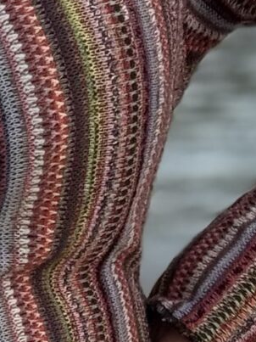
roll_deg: +1.8
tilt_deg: -16.2
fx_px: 3009
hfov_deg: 4.8
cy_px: 618
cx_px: -142
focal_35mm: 305
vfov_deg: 6.4
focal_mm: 6.76
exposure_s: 1/611
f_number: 1.78
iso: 64
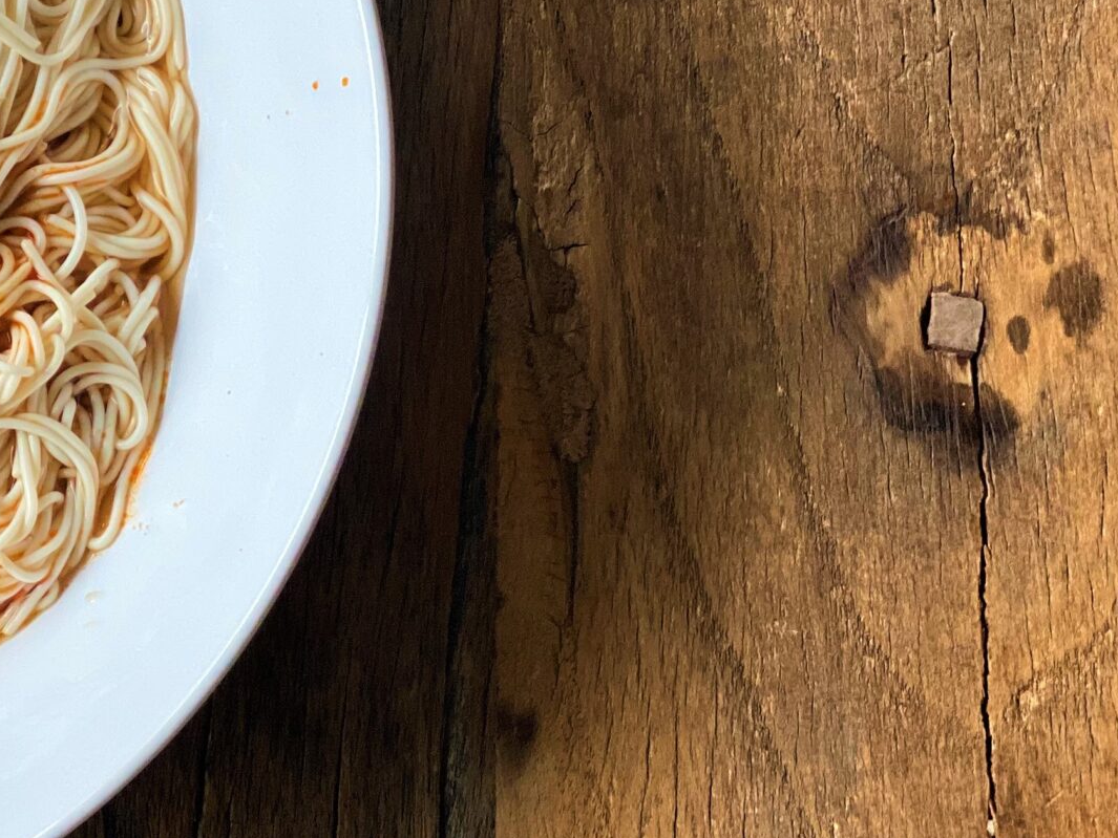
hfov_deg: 15.4
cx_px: -50
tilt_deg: -82.9
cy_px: 230
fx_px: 4038
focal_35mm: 125
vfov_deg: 11.8
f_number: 2
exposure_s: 1/122
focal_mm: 6
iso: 80
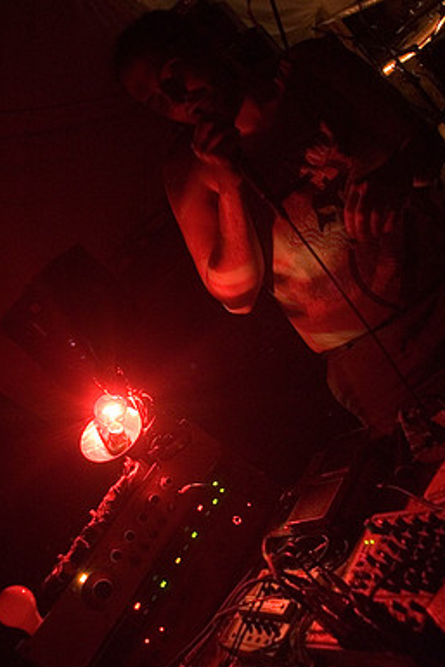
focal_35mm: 35
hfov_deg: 37.9
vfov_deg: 54.4
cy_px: 348
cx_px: 214
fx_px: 648
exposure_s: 1/13
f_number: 3.2
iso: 800
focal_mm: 20
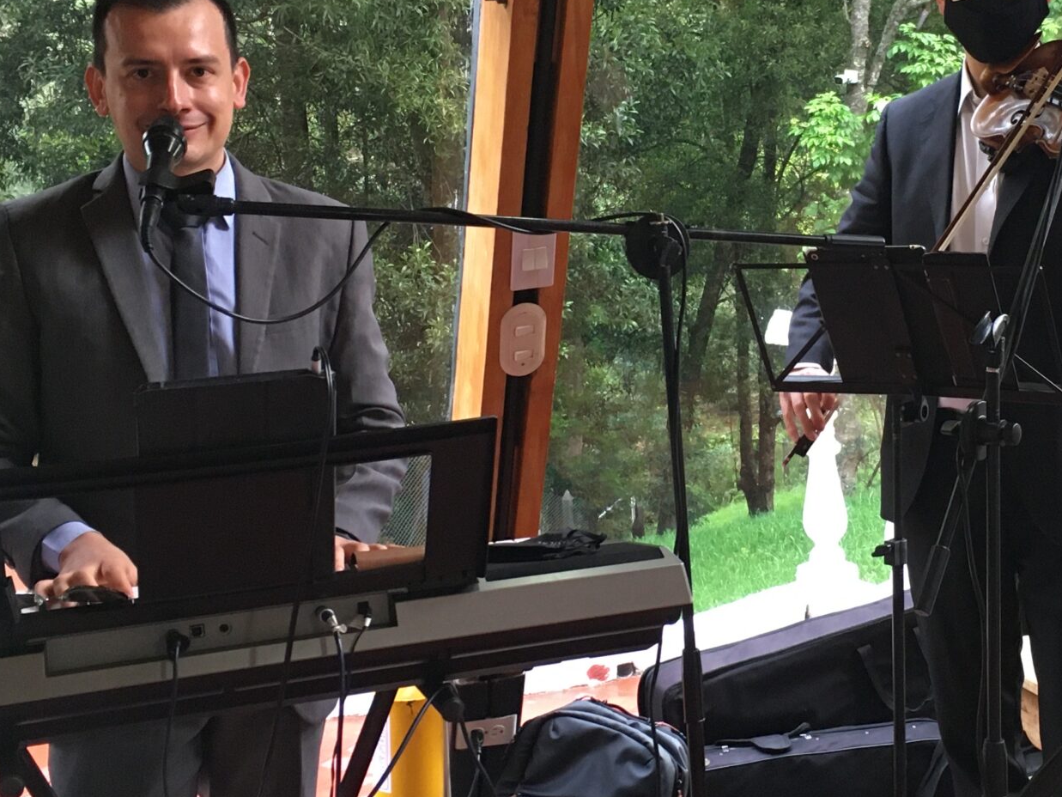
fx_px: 1841
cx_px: 751
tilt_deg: -6.9
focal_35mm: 60
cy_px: 304
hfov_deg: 31.8
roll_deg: +0.9
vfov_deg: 24.4
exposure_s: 1/30
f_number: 2.2
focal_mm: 4.15
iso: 125
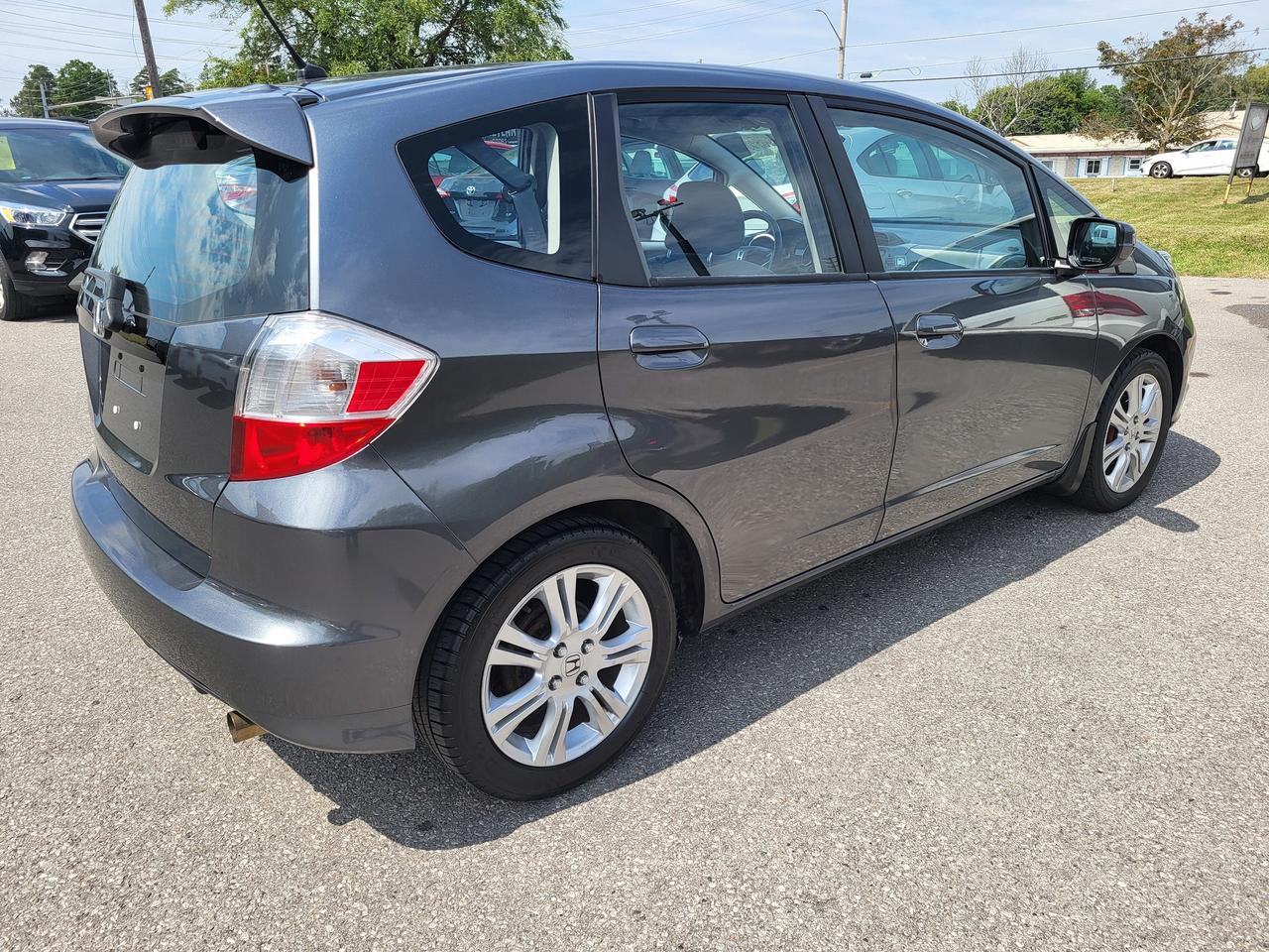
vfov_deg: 53.1
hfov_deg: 67.3
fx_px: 953
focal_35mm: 26
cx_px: 634
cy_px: 476
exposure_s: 1/1723
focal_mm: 5.4
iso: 40
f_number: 1.8
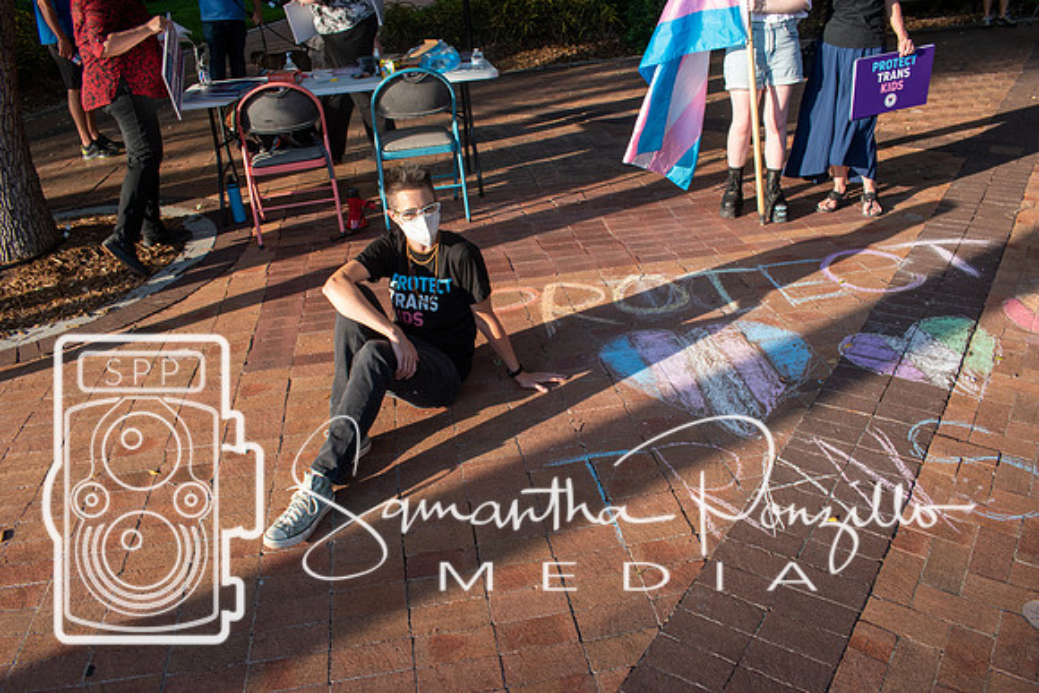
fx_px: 779
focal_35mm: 27
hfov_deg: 67.4
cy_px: 346
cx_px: 520
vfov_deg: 48.0
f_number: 10
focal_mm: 18
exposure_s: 1/200
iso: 400
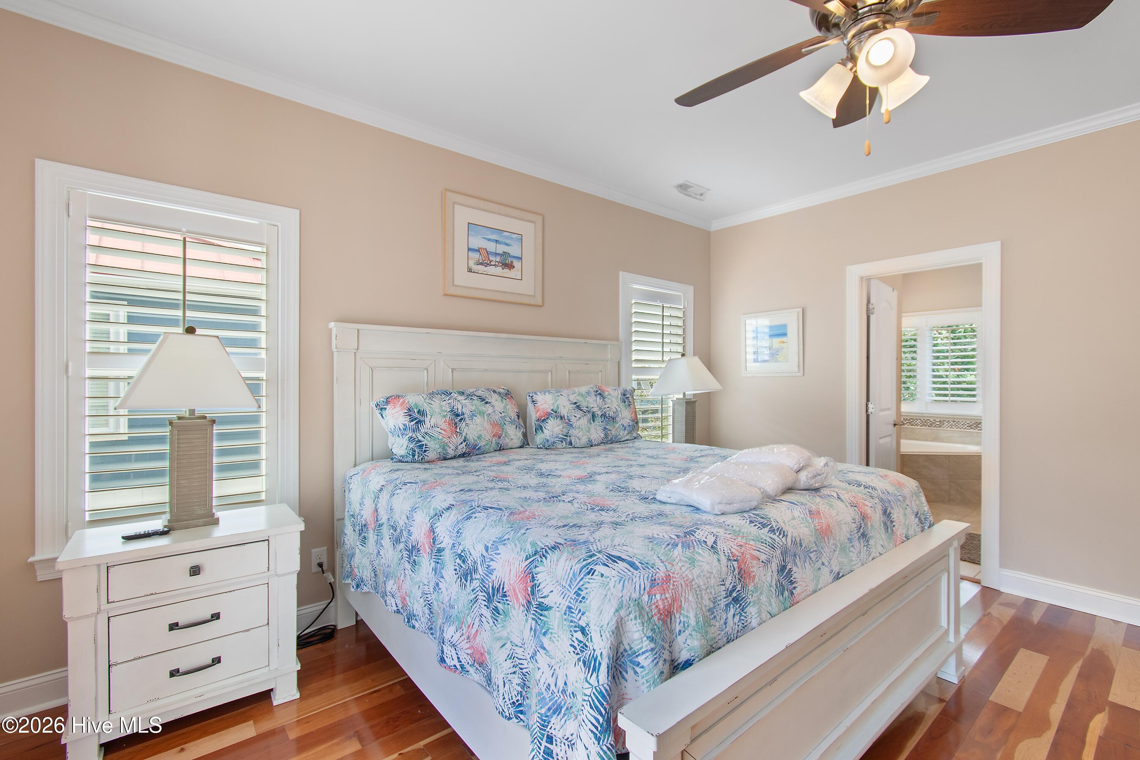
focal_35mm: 15
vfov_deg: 77.3
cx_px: 570
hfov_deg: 100.4
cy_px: 380
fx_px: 475
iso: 100
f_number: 4.5
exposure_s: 1/25
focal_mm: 10
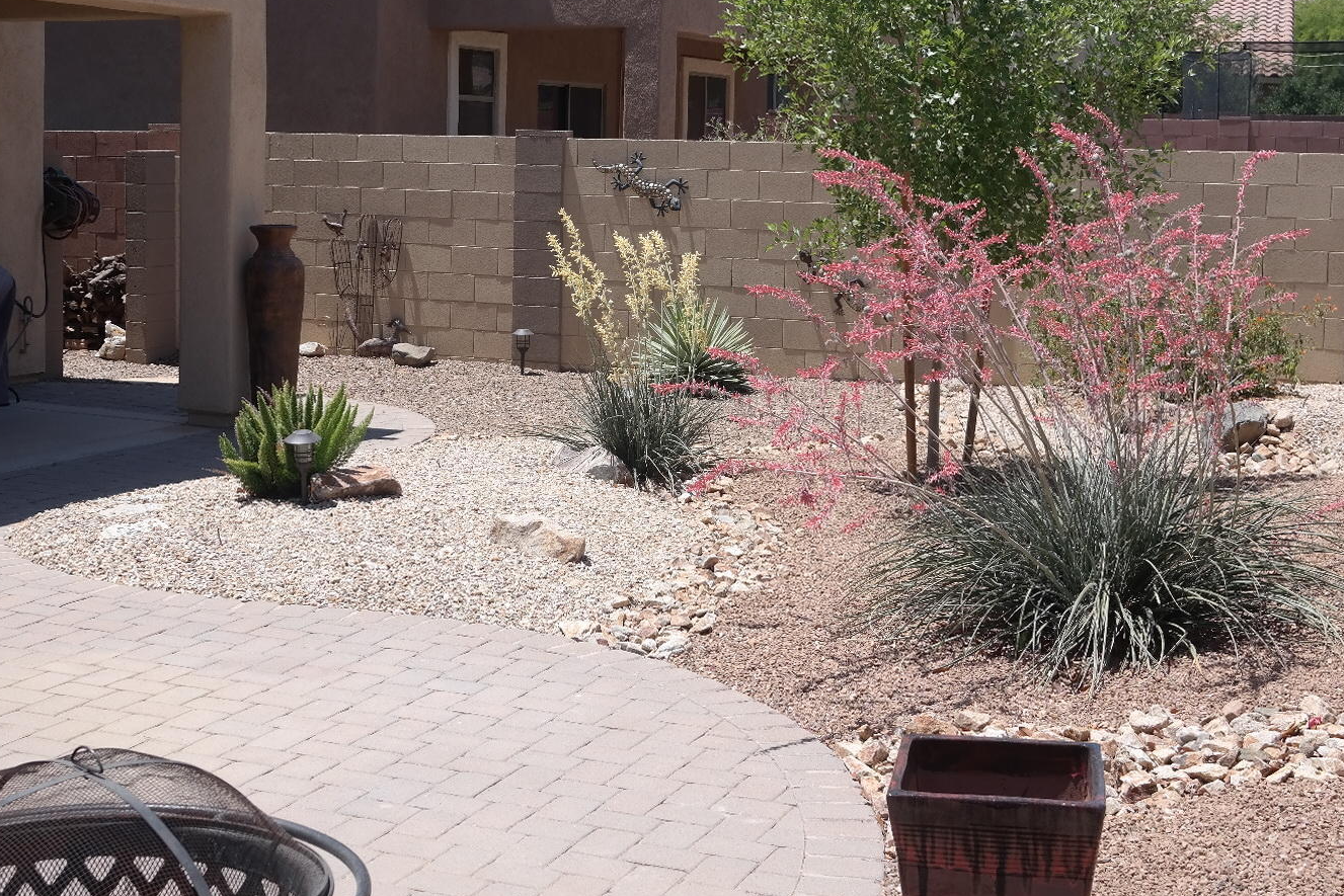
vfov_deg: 24.1
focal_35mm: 56
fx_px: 2091
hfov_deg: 35.6
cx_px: 585
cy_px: 325
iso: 100
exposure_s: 1/180
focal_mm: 28
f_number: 6.3
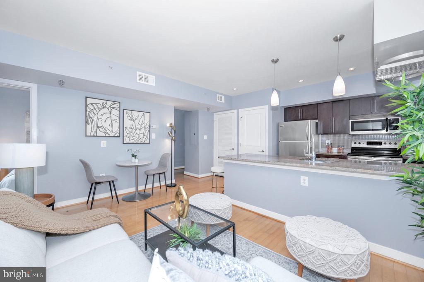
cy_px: 141
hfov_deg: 104.3
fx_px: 165
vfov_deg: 81.1
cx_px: 212
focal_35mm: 14
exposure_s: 1/60
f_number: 8
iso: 500
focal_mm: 14
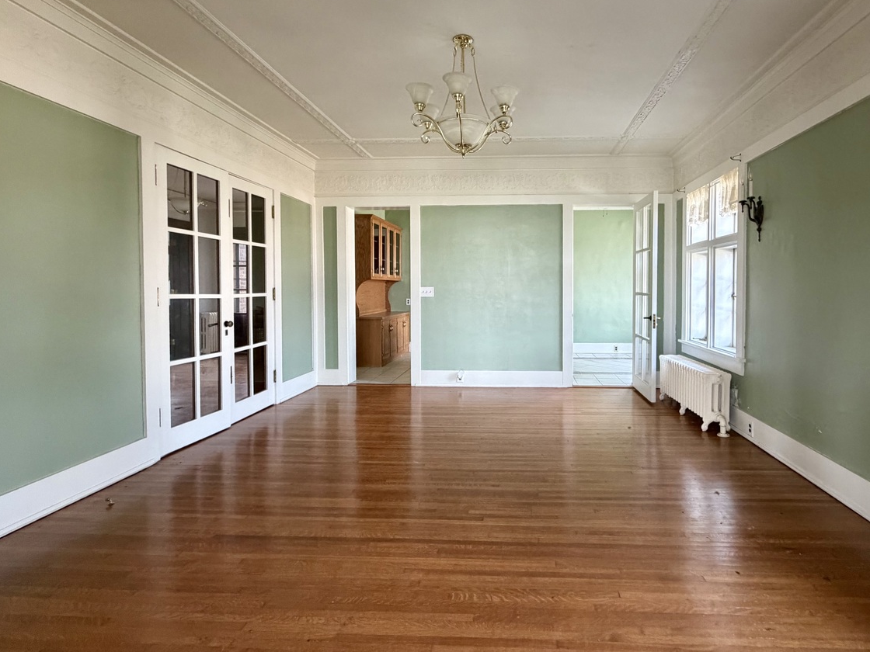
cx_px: 505
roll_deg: +0.3
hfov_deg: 87.0
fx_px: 452
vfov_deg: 71.4
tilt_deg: -1.6
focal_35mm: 18
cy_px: 296
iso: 320
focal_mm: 2.22
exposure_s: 1/101
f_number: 2.2
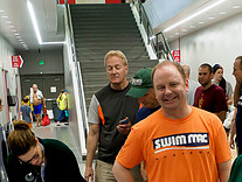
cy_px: 221
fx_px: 546
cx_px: 154
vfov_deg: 18.0
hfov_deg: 24.9
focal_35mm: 78
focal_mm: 12
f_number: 4
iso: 2500
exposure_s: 1/125
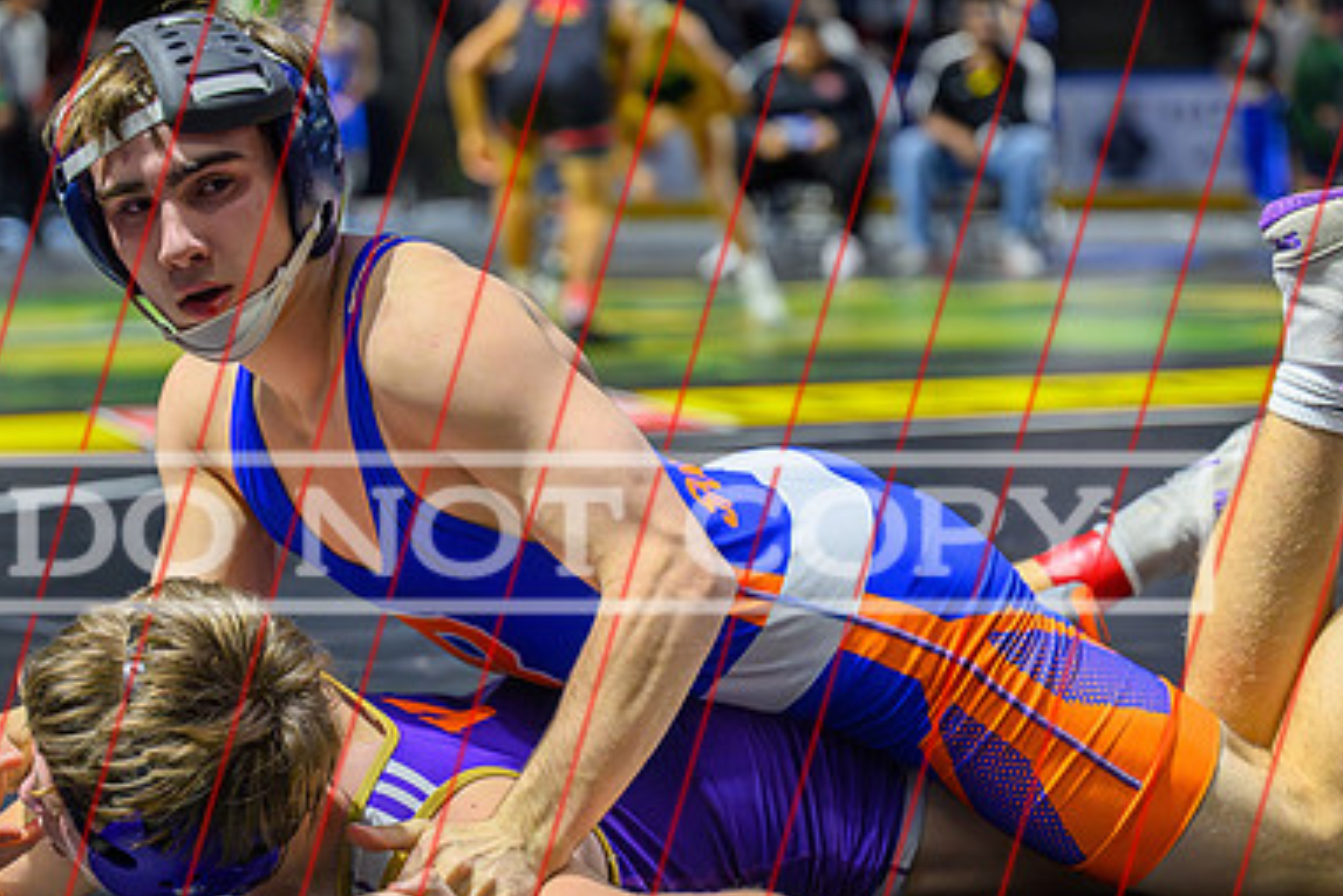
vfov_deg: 10.3
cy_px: 704
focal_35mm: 133
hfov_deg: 15.4
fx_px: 4963
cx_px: 458
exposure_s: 1/800
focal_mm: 71
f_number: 2.8
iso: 4000
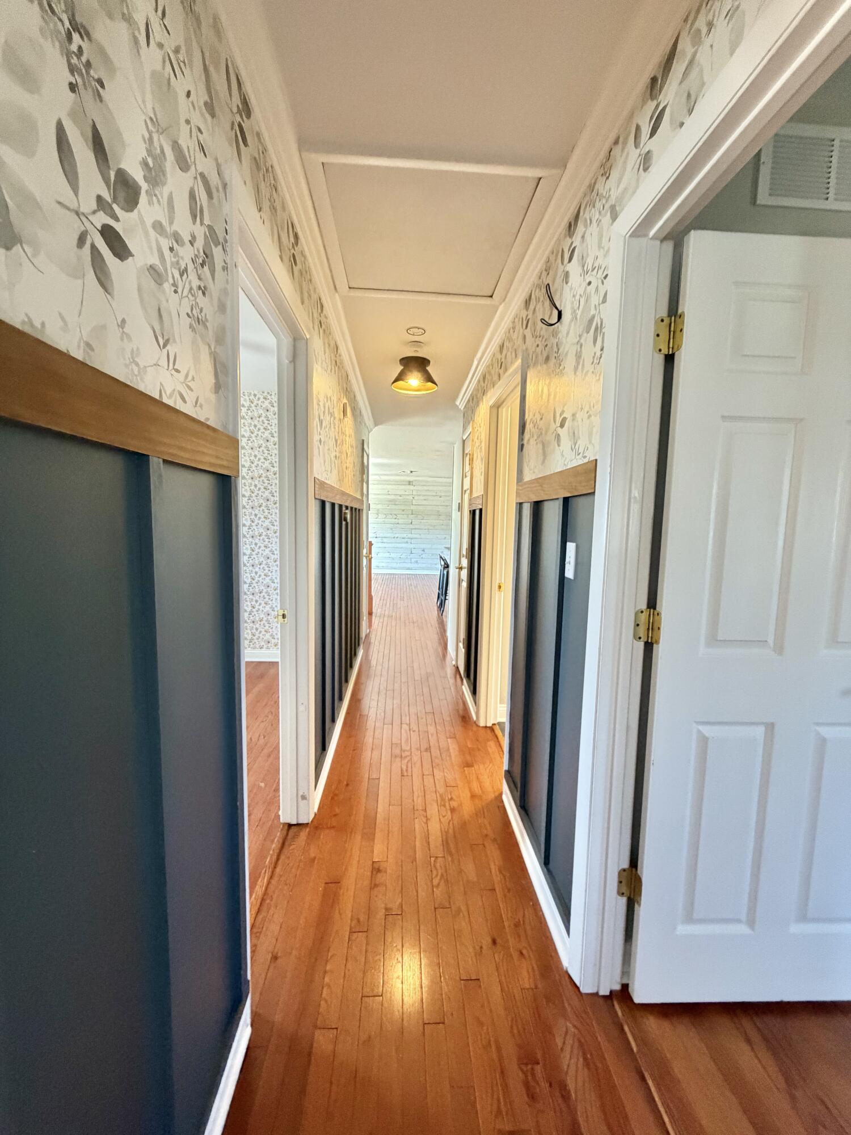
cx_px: 426
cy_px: 568
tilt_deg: -5.4
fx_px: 459
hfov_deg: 85.7
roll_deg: -0.6
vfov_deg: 102.1
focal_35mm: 14
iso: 400
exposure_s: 1/60
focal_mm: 2.22
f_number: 2.2
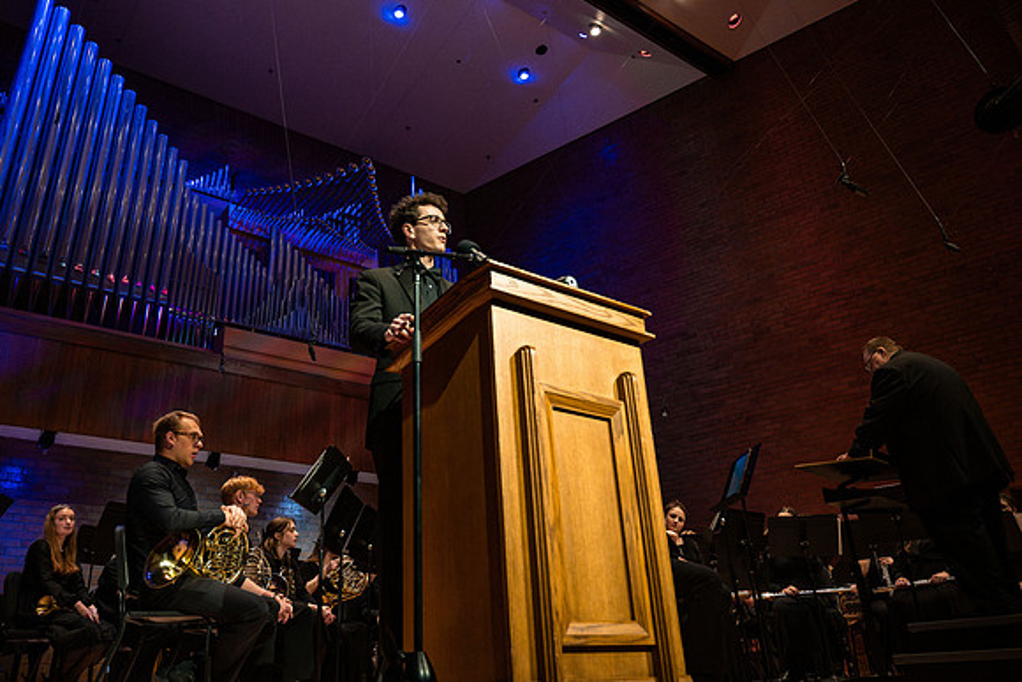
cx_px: 460
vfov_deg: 45.7
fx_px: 805
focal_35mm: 28
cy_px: 279
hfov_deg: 64.7
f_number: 4
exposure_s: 1/400
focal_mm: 24
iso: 2000
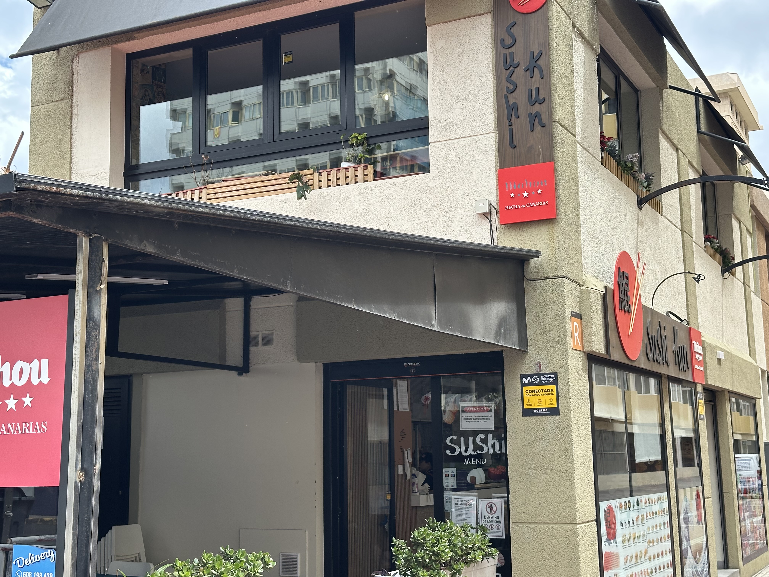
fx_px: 1066
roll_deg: +1.2
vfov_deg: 30.3
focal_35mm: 48
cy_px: 288
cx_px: 384
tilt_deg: +9.4
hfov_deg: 39.7
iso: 64
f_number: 1.78
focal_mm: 6.86
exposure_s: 1/1120
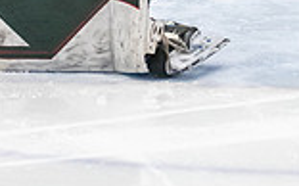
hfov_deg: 4.4
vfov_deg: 2.7
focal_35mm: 482
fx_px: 3922
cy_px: -185
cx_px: 0
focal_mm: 78
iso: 4000
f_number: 2.8
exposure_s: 1/800
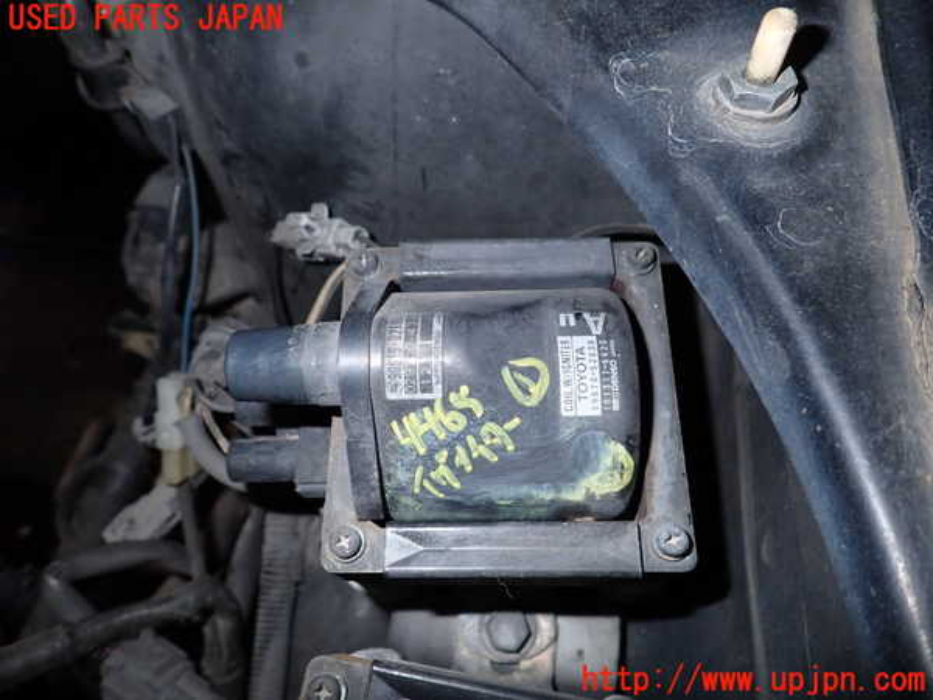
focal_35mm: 25
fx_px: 674
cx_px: 466
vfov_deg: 54.9
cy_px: 350
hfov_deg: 69.4
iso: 200
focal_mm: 4.5
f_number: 5.6
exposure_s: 1/30
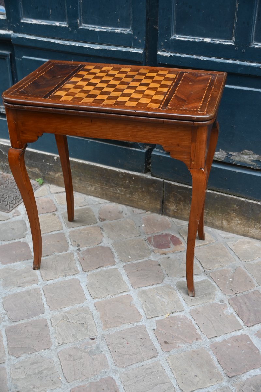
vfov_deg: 46.4
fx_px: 457
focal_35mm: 42
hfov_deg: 31.9
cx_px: 130
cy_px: 196
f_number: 3.8
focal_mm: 28
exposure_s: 1/50
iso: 140
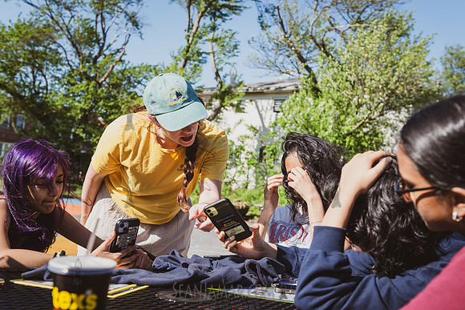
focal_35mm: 42
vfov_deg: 32.3
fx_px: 536
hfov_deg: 46.9
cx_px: 245
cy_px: 156
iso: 200
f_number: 4
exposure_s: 1/1000
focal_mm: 38
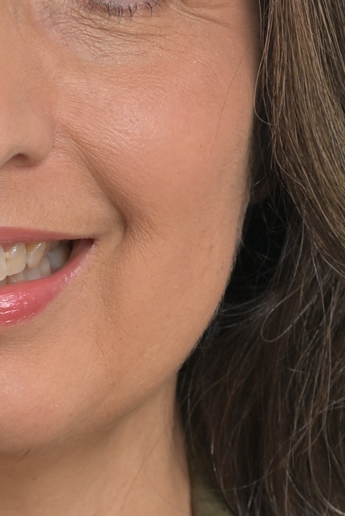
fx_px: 7841
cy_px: 739
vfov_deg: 3.8
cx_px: -5
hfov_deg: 2.5
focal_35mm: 546
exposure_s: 1/160
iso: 100
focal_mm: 96
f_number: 6.3
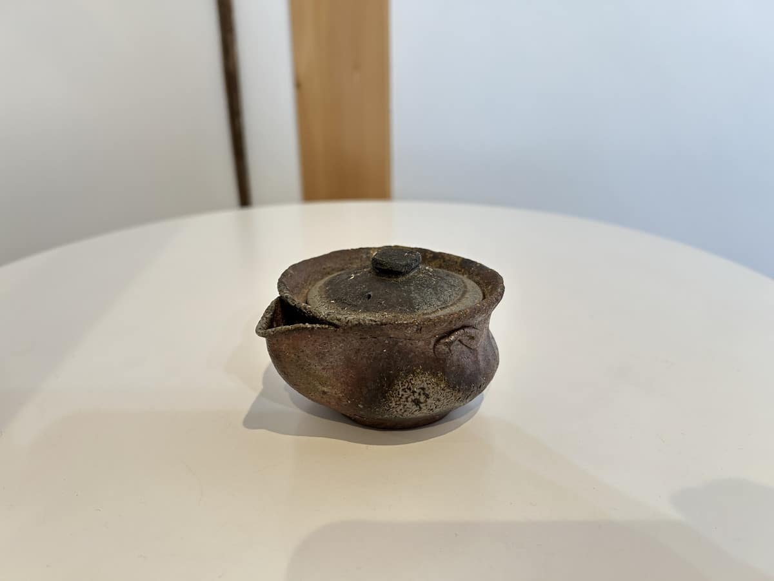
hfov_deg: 67.3
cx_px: 387
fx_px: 581
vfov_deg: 53.1
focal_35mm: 26
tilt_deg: -21.5
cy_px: 290
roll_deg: +0.7
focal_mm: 5.7
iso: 160
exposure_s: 1/60
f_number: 1.5
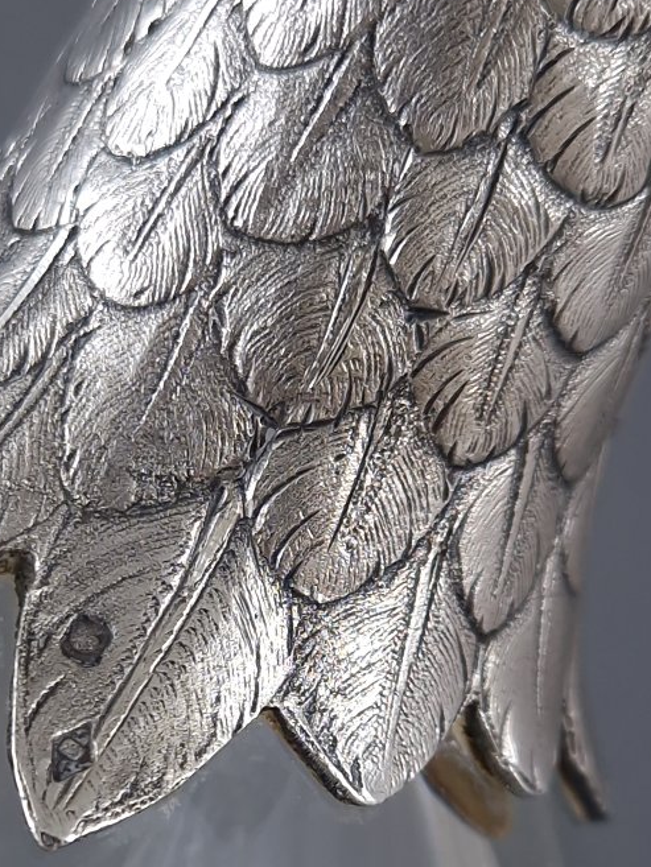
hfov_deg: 33.6
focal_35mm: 42
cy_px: 624
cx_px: 156
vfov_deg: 43.7
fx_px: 1053
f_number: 1.8
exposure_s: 1/145
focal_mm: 5.4
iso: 50
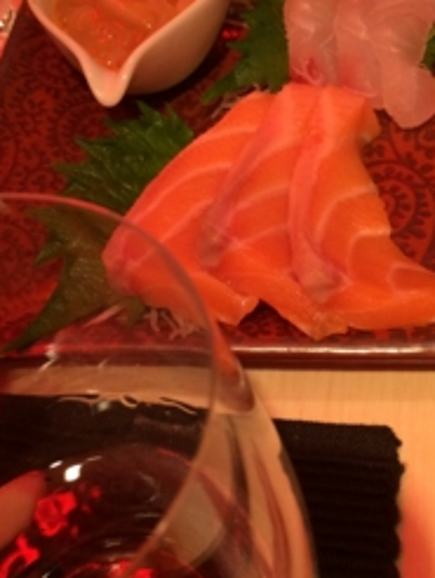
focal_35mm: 53
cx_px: 235
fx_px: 886
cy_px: 204
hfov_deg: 27.6
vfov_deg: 35.9
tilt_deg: -47.8
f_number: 2.2
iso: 250
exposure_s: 1/33
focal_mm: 4.15
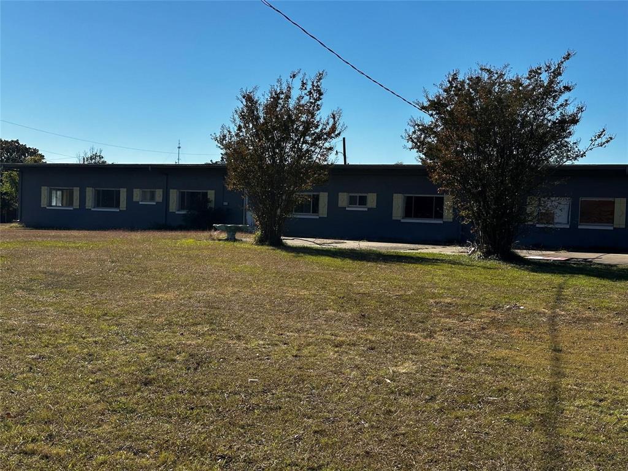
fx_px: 871
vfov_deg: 30.3
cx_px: 314
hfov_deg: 39.7
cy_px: 236
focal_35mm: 48
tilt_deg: -1.8
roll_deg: -2.5
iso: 64
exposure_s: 1/4367
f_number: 1.78
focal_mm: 6.86
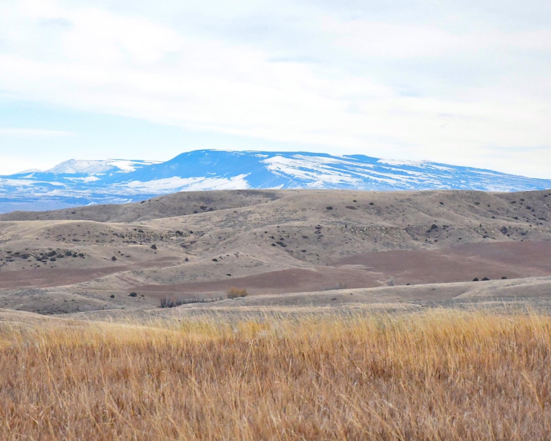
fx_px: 2218
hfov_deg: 14.2
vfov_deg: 11.4
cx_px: 263
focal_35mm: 136
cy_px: 220
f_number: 9
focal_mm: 80
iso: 12800
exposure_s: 1/4000
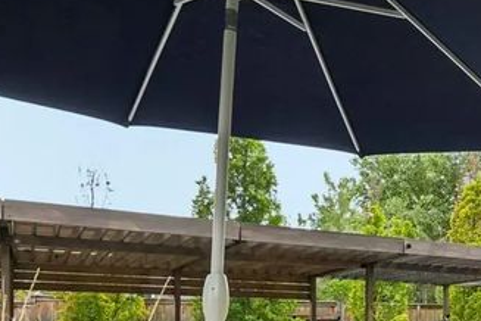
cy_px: 339
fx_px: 628
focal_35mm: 47
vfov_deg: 26.7
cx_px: 571
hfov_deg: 34.1
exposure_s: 1/100
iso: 400
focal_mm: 10
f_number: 8
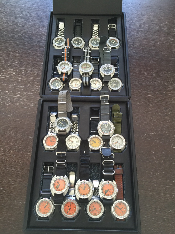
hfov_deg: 48.2
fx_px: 195
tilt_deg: -67.1
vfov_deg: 61.7
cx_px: 88
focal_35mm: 29
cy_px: 117
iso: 50
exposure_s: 1/33
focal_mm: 4.15
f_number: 2.2
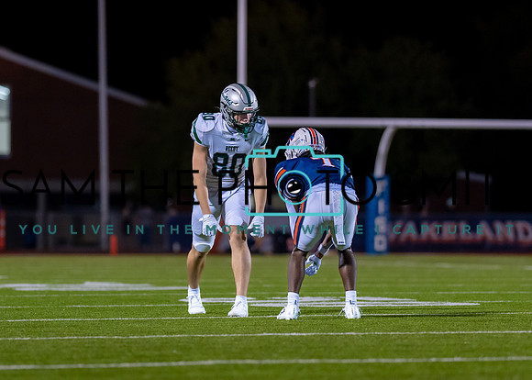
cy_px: 183
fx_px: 4303
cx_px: 243
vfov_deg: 5.1
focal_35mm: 285
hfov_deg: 7.1
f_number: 1.8
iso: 1250
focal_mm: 135
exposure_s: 1/1000
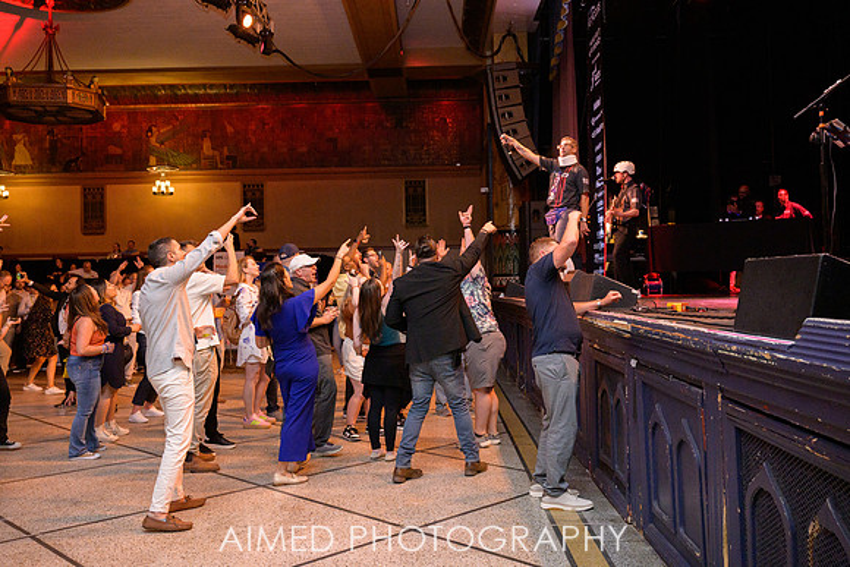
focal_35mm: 33
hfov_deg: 56.8
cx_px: 426
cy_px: 262
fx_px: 787
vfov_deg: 39.6
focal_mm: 31
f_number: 4
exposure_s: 1/200
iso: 2000
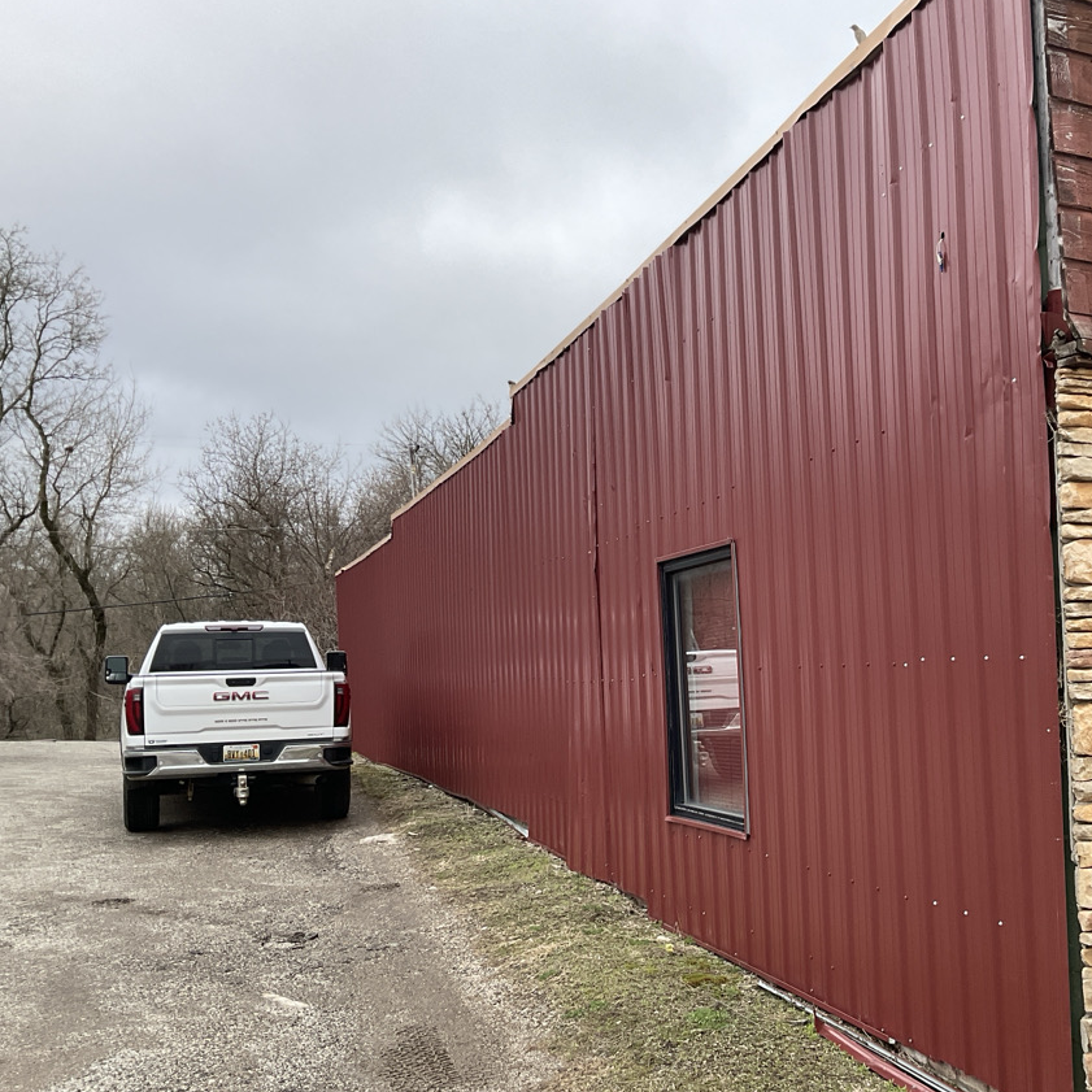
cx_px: 758
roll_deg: +3.0
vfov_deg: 42.7
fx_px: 1392
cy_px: 617
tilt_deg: +2.2
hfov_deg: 42.1
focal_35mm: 39
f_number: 1.8
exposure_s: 1/1168
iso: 16
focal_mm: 3
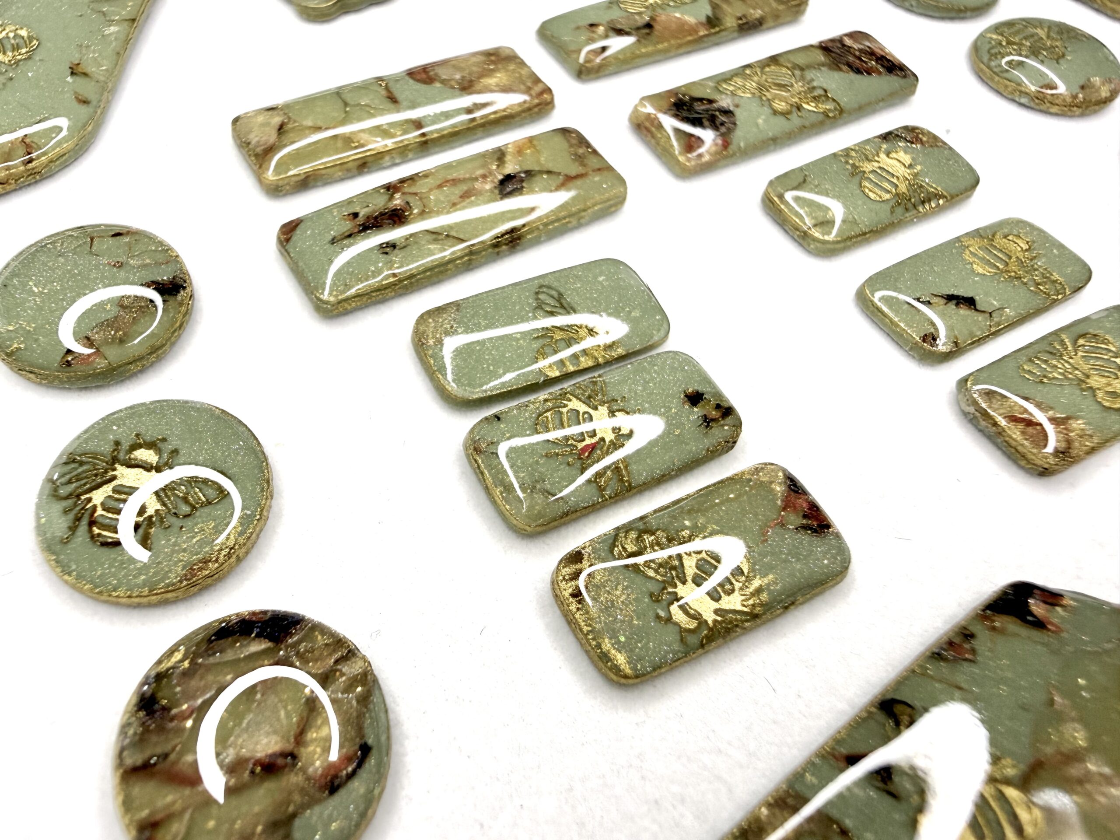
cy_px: 420
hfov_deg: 71.6
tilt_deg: -56.4
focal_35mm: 24
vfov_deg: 56.8
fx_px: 777
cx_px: 560
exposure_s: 1/120
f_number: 2.2
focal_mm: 2.22
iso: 80
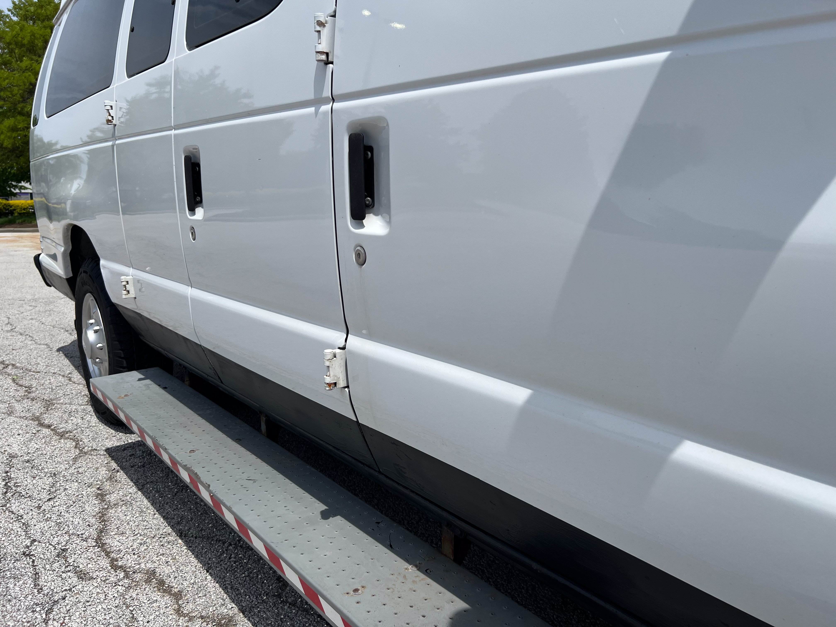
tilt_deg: -8.9
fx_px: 628
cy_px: 314
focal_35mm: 26
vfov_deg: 53.1
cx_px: 418
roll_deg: +0.8
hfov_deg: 67.3
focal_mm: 5.7
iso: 50
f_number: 1.5
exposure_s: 1/6993
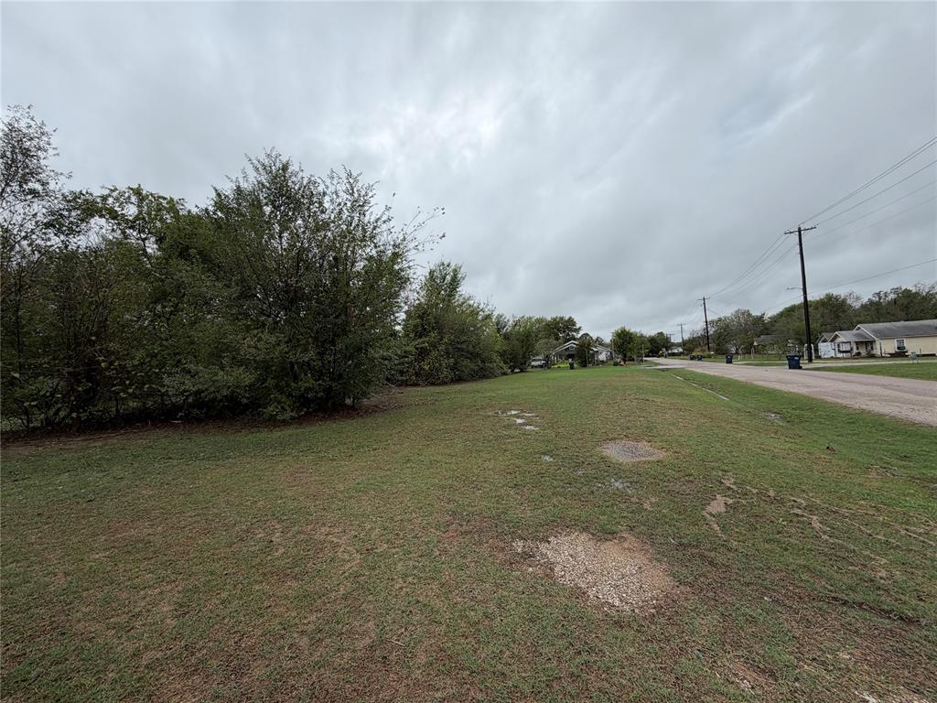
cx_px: 468
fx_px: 379
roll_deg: +3.6
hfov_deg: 102.1
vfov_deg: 85.7
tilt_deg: +1.3
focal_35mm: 14
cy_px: 352
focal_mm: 2.22
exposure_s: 1/770
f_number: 2.2
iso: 25
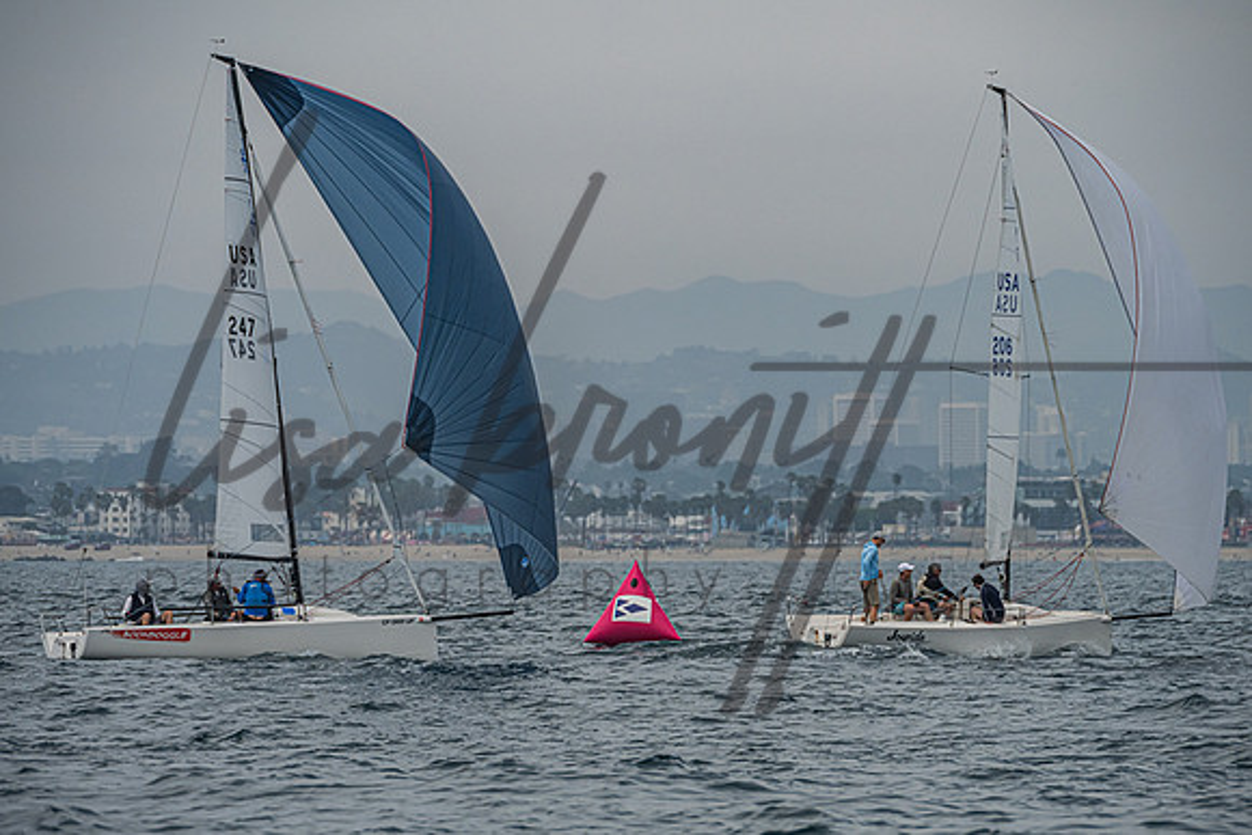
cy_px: 458
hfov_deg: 7.3
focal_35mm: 282
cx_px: 626
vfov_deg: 4.9
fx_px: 9806
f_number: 8
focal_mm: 240
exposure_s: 1/4000
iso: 500
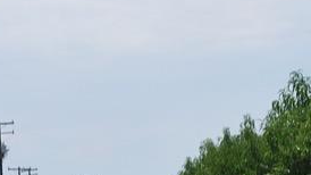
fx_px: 2985
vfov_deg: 3.4
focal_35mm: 362
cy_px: 117
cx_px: 165
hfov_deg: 6.0
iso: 160
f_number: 5.3
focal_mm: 42
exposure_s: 1/1000
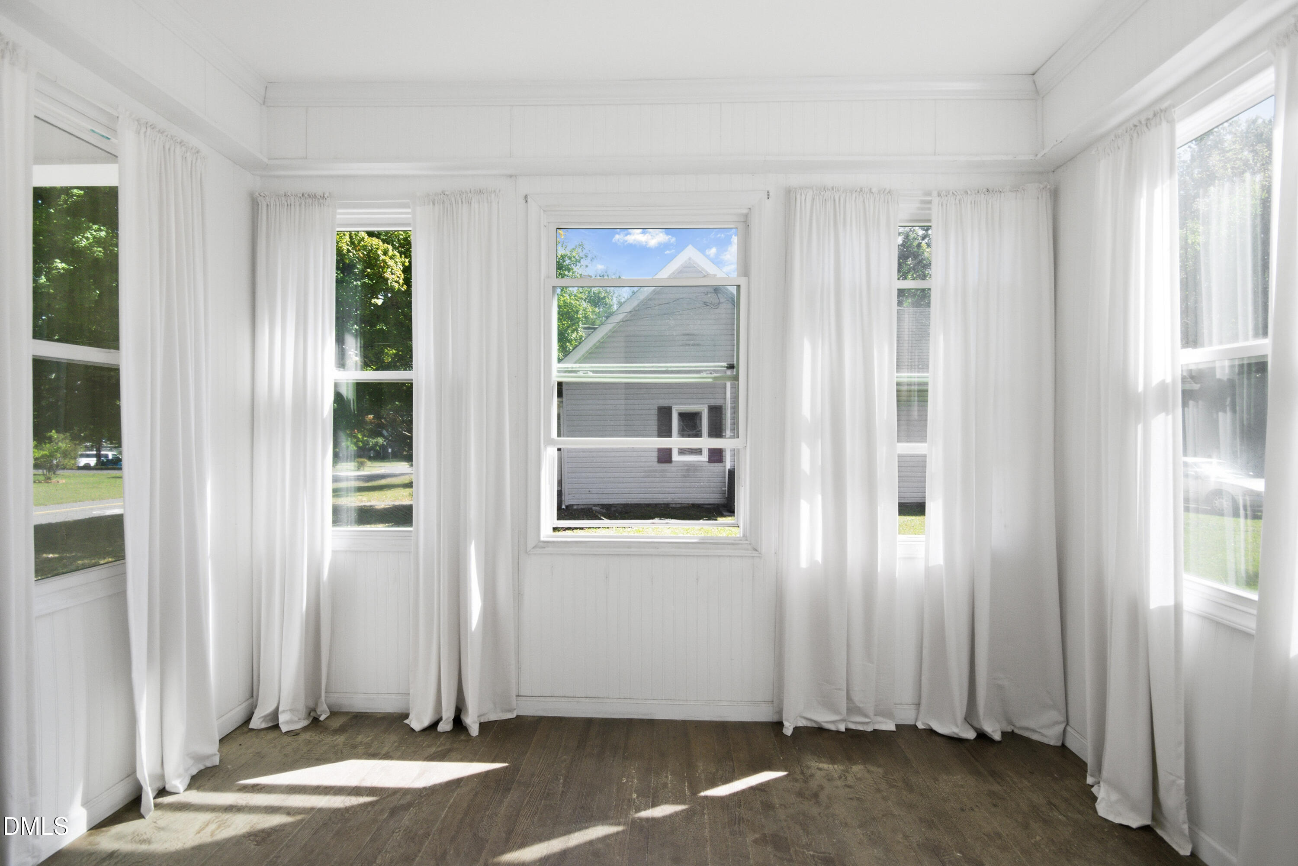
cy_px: 433
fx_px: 595
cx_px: 649
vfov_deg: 72.1
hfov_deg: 95.0
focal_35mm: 16
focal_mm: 11
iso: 400
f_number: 8
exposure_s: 1/250
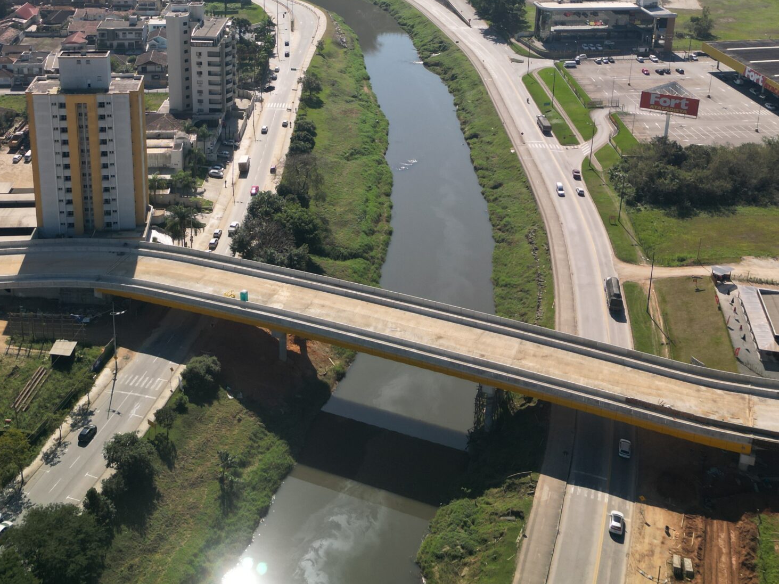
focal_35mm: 42
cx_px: 285
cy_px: 82
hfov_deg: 44.4
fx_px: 945
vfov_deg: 32.9
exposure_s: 1/1000
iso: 140
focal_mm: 6.72
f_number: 1.7
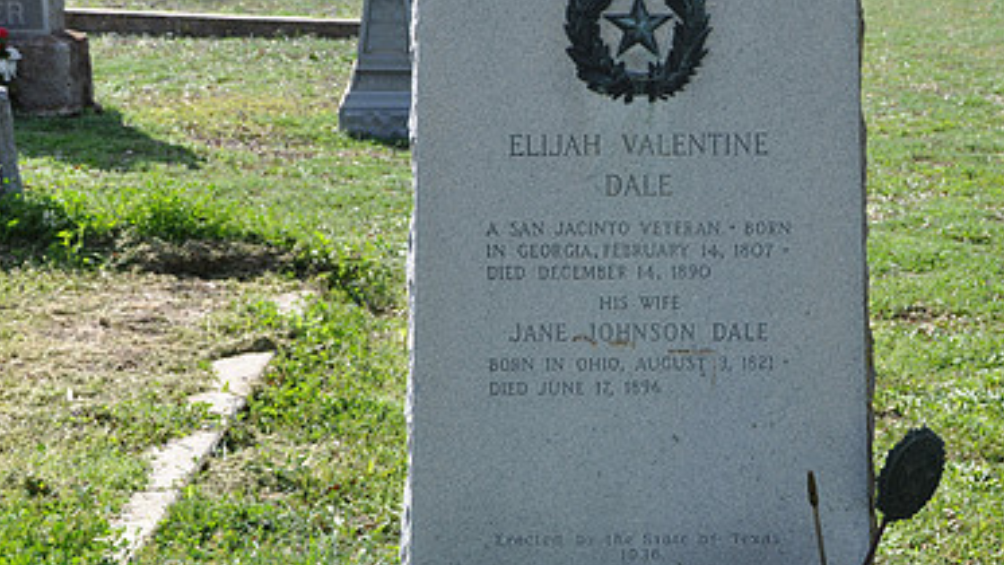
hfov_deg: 25.5
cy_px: 300
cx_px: 657
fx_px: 2210
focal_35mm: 83
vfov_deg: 14.6
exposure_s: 1/200
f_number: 7.1
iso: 200
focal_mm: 34
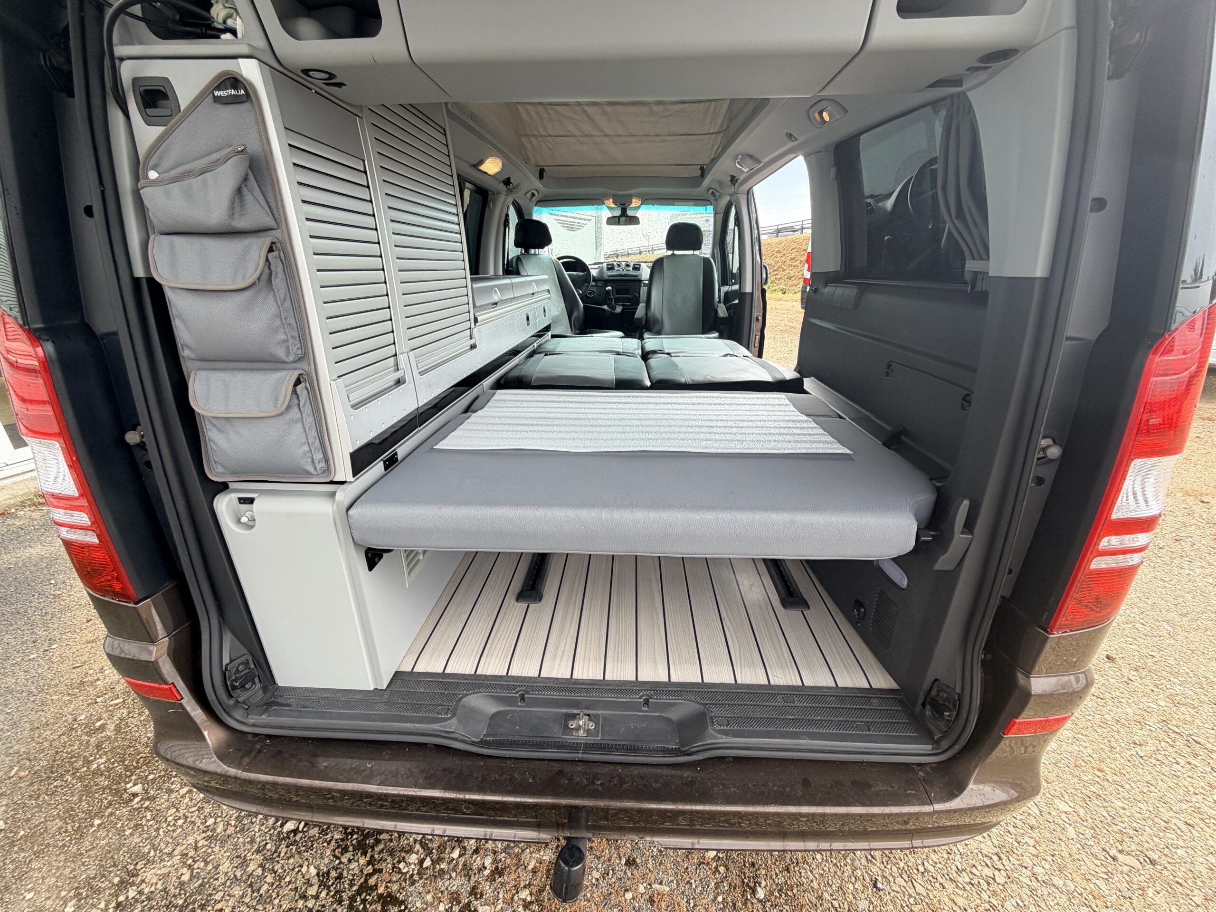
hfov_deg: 102.1
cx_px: 608
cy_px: 456
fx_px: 492
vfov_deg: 85.7
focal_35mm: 14
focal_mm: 2.22
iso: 64
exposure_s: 1/121
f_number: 2.2
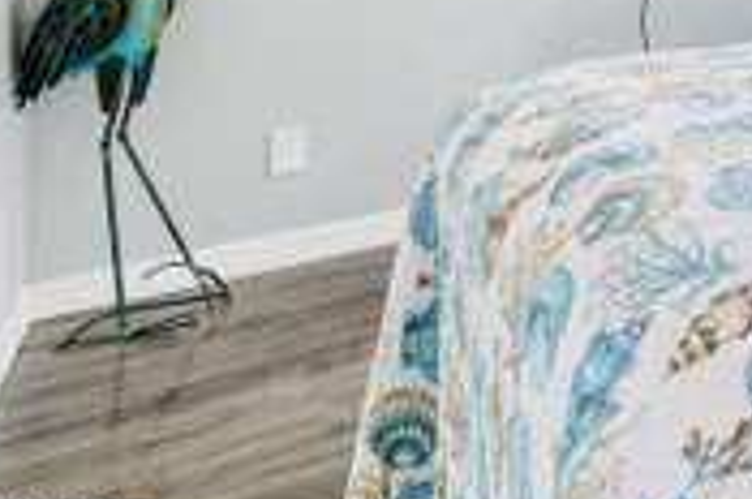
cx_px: 984
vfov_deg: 26.2
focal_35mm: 44
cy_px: -136
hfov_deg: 32.8
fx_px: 917
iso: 640
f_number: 10
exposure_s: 1/2.5
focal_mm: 16
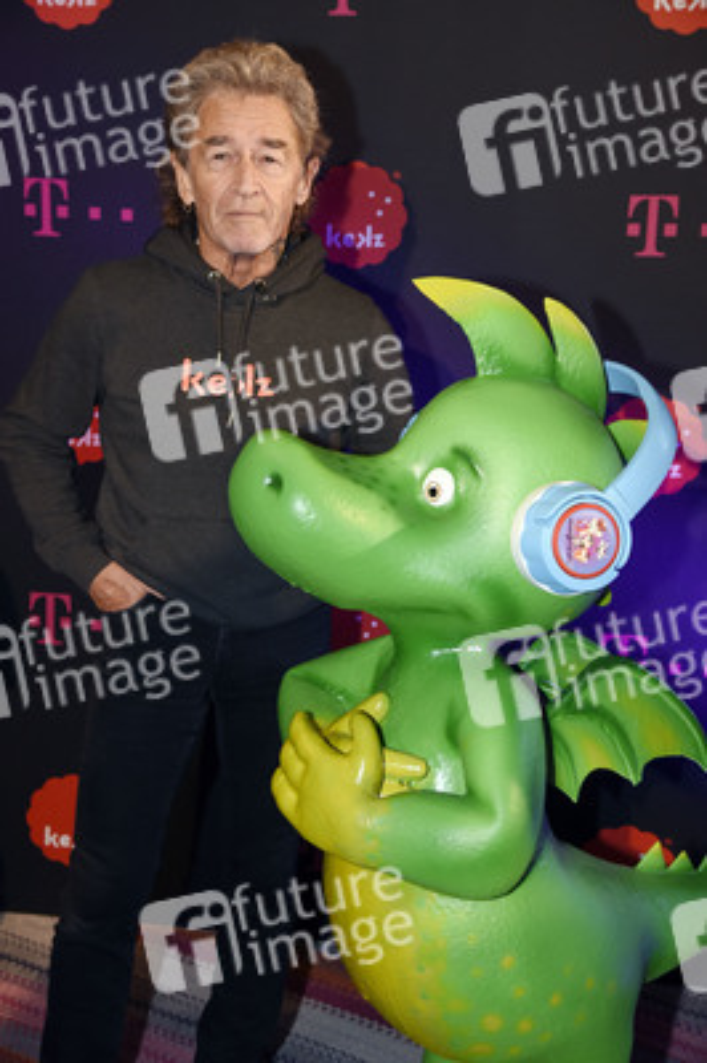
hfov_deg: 21.9
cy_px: 532
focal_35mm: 62
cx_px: 354
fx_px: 1829
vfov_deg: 32.4
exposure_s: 1/125
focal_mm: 62
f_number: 6.3
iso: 1600
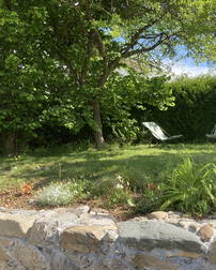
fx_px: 311
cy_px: 144
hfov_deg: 38.3
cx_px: 106
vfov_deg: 46.8
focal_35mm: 39
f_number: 1.8
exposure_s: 1/600
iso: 20
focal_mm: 3.99
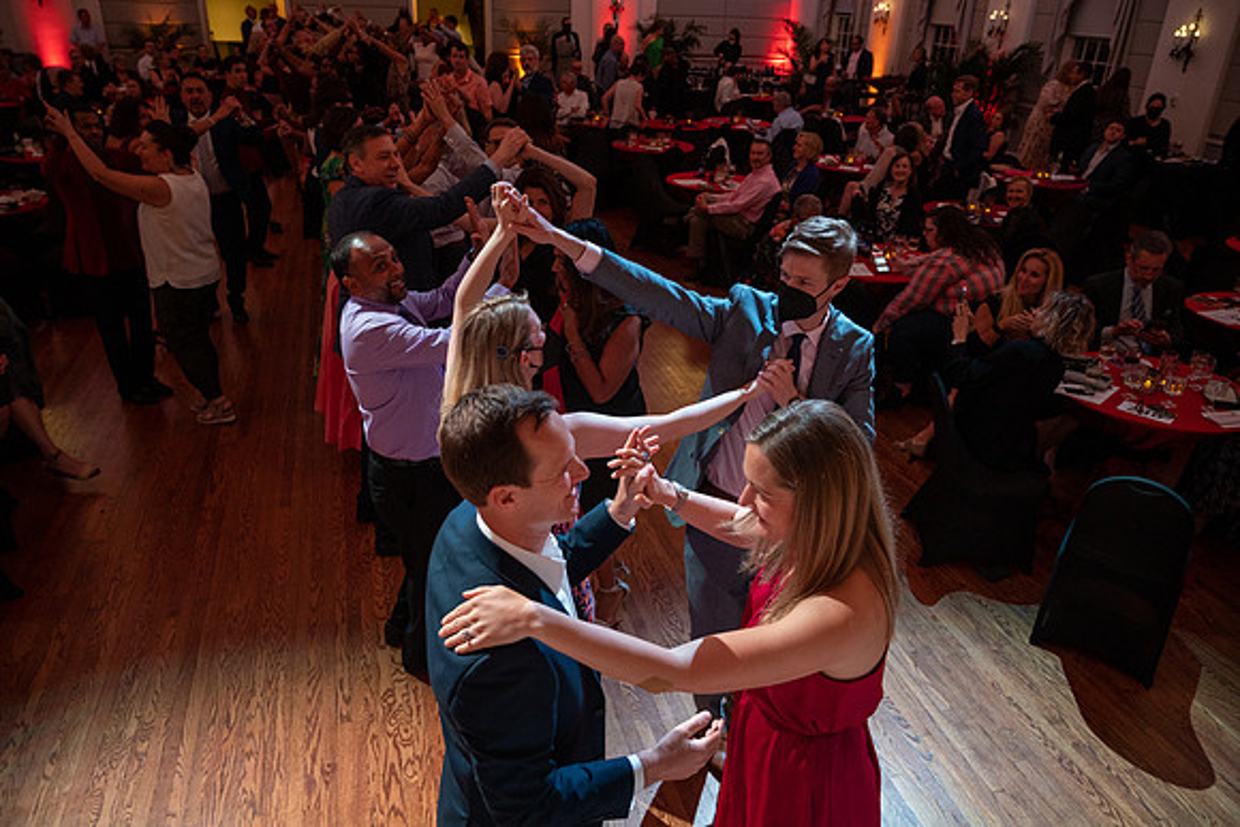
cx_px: 620
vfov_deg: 48.7
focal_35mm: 27
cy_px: 414
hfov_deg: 68.2
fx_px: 915
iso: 1600
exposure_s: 1/160
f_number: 4
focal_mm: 26.5
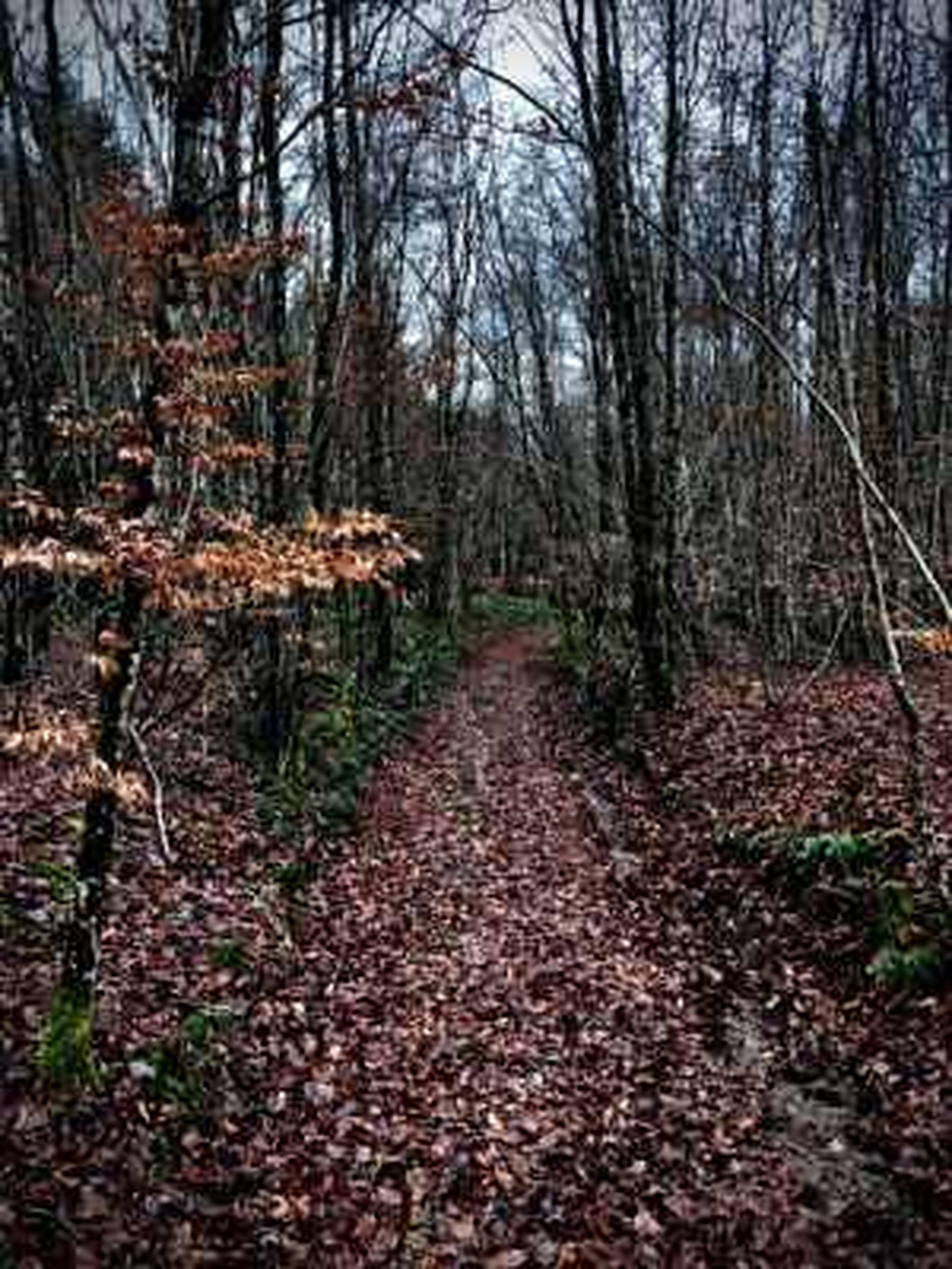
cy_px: 634
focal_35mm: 28
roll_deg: +1.6
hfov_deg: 49.7
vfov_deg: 63.4
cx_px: 476
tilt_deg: -5.0
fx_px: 1027
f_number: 1.8
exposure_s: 1/120
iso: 64
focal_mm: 4
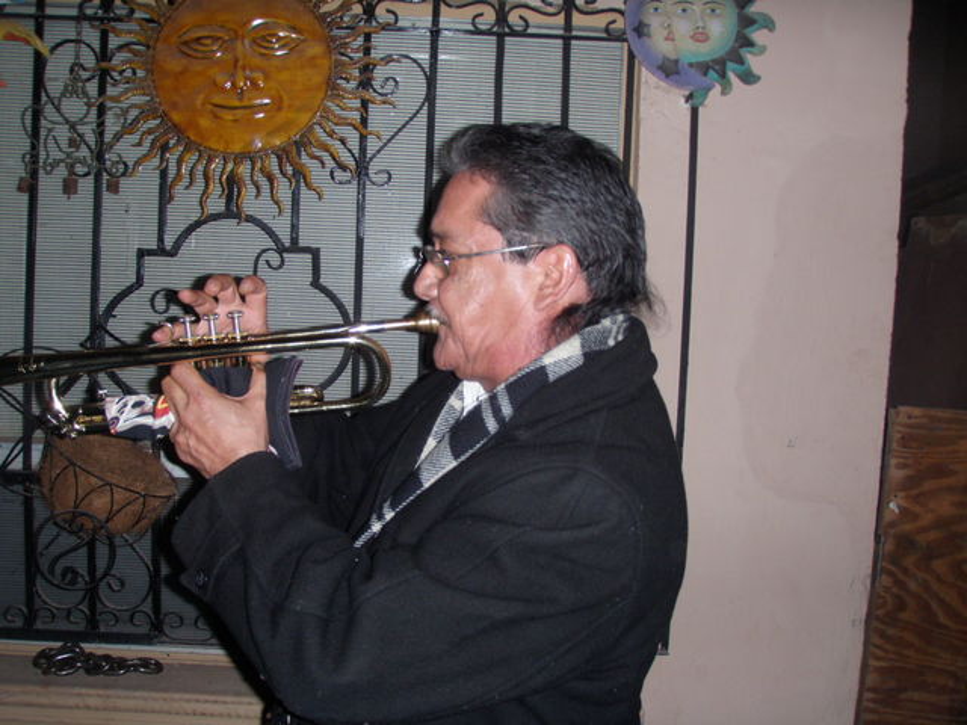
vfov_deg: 37.7
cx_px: 484
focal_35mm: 38
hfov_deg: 49.0
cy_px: 362
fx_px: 1062
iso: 125
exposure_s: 1/30
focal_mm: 6.7
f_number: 3.5
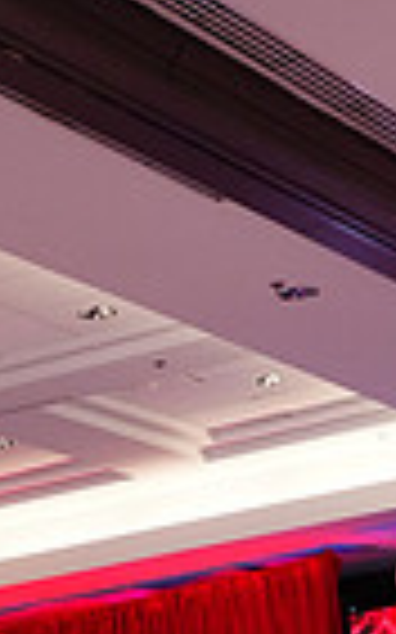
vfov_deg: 13.2
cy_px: 1039
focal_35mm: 147
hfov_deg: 8.9
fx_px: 2541
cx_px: 169
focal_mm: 35
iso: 2500
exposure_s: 1/250
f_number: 4.5
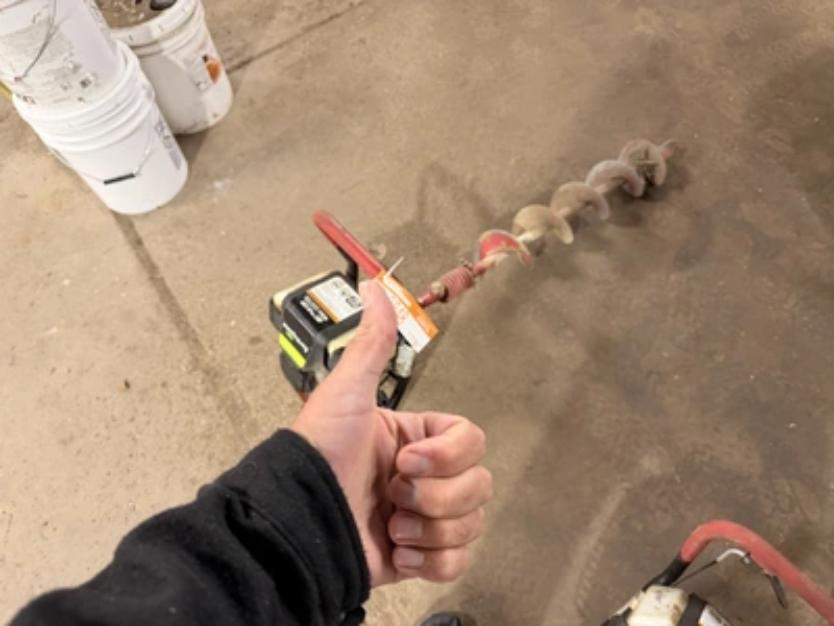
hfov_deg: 71.6
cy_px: 313
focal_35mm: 24
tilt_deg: -60.3
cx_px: 417
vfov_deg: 56.8
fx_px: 578
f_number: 1.78
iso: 250
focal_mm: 6.76
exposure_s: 1/60
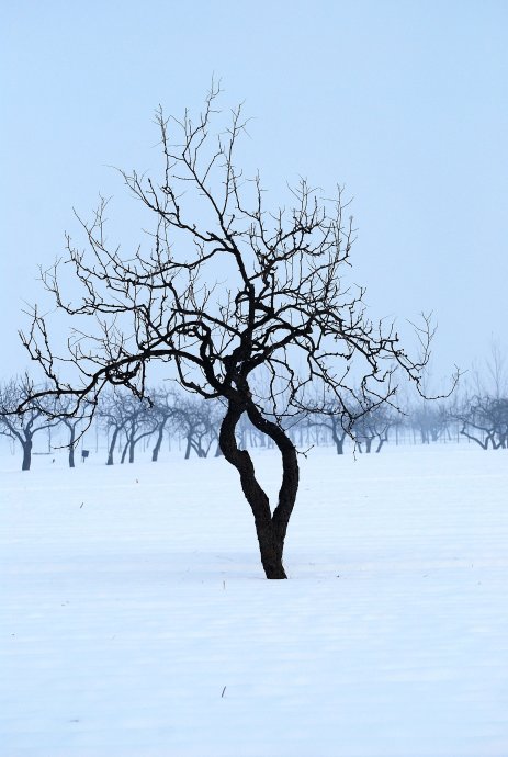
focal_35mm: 153
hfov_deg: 9.0
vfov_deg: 13.4
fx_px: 3224
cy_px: 378
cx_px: 254
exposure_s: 1/500
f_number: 5.6
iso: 160
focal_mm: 102
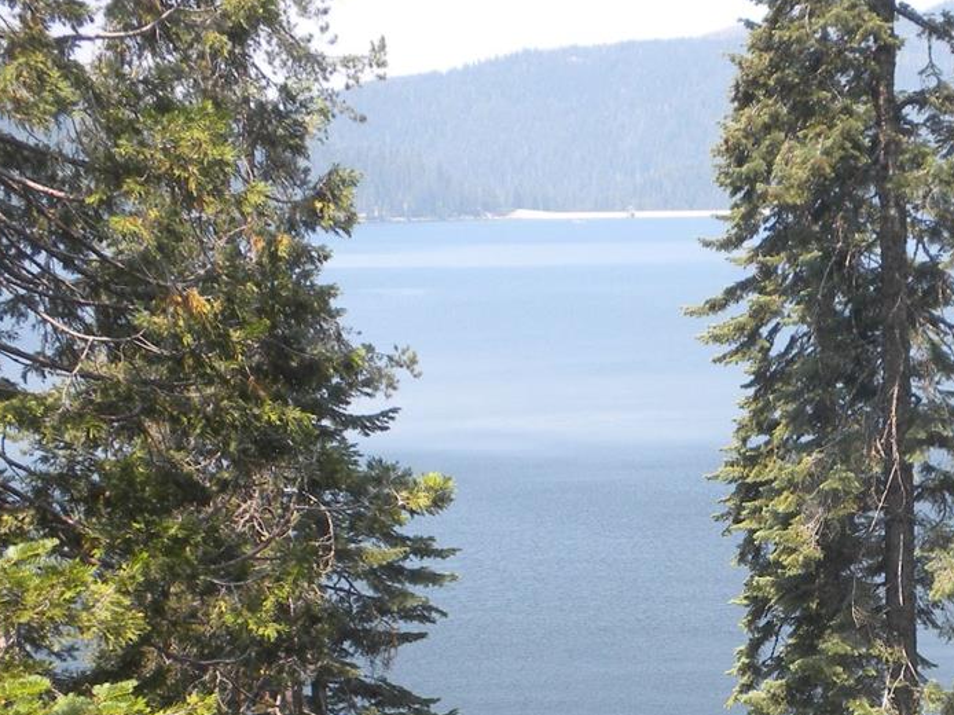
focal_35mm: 80
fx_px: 2204
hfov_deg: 24.0
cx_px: 773
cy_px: 760
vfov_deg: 17.9
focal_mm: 6.6
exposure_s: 1/270
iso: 64
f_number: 3.5
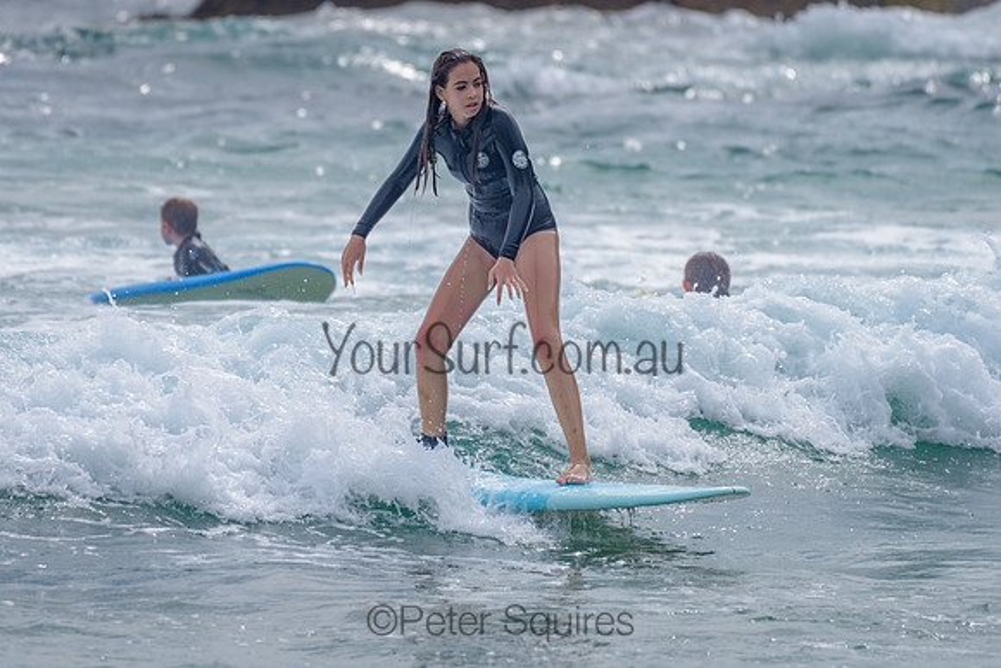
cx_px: 388
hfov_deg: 3.4
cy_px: 259
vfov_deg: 2.2
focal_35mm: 613
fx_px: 17036
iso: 125
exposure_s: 1/2000
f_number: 5.6
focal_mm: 500
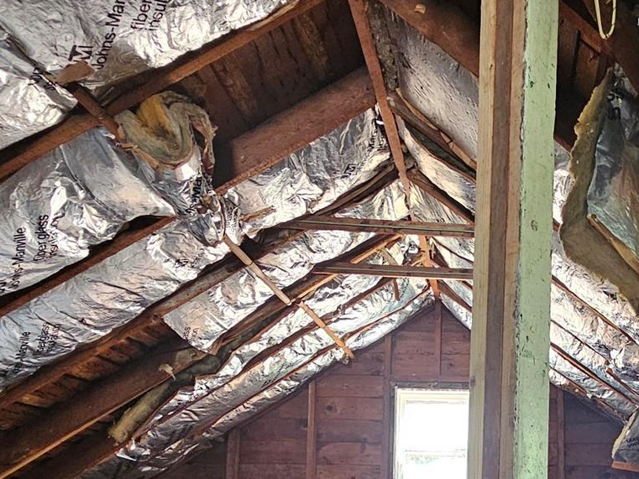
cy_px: 459
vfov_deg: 37.2
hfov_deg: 49.2
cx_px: 522
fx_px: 646
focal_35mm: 35
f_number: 2.2
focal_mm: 2.2
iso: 400
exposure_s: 1/30
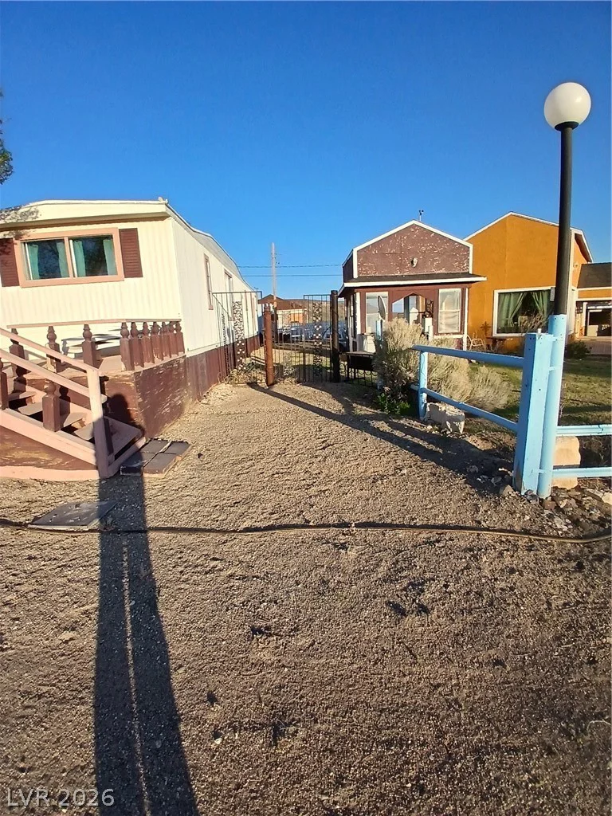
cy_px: 408
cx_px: 306
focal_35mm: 17
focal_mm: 1.4
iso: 50
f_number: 2.2
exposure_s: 1/967
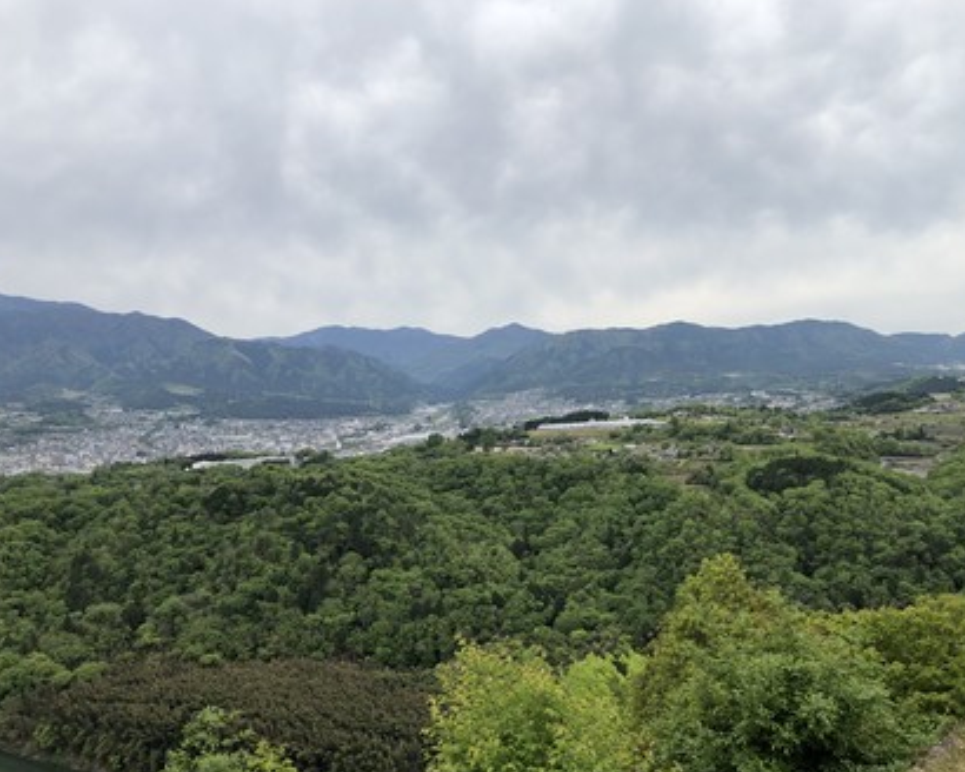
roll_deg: +2.4
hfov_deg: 58.7
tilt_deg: -0.1
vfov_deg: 48.5
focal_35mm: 30
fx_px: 857
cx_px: 508
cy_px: 391
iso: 20
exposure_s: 1/1453
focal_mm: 3.99
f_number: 1.8
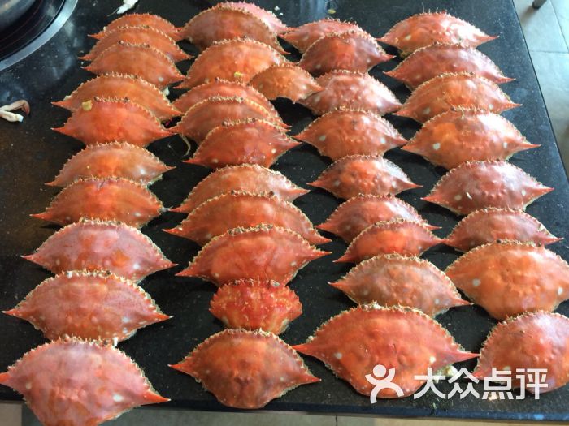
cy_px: 213
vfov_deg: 48.2
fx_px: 477
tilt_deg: -61.2
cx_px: 284
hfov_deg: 61.7
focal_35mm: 29
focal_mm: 4.15
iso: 40
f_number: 2.2
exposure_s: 1/30
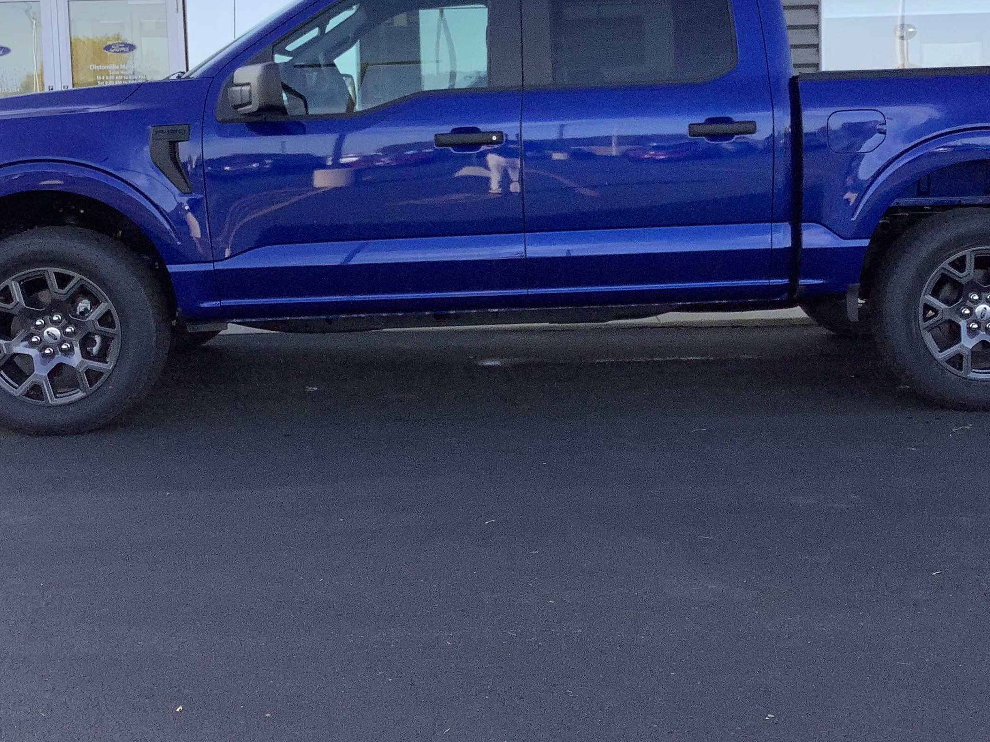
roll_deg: +1.4
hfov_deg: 39.6
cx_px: 566
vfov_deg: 29.9
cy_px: 202
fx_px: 1373
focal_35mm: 48
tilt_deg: -3.4
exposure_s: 1/858
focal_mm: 3.3
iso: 25
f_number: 2.4
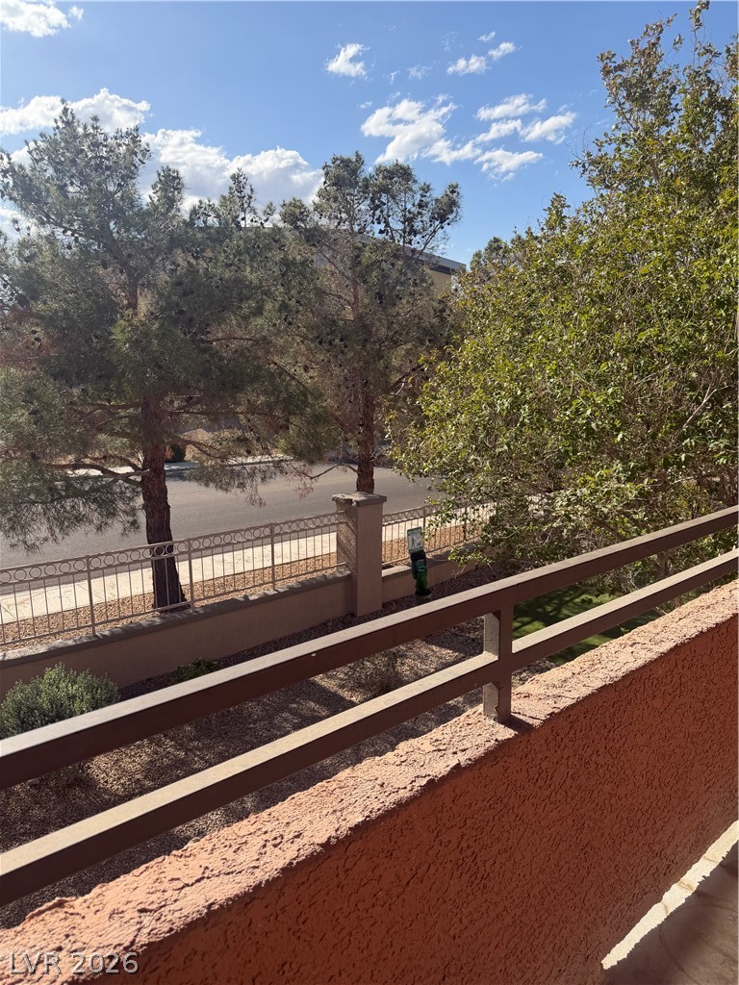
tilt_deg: -11.1
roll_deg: -0.1
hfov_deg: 56.8
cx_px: 370
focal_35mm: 24
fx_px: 683
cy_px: 492
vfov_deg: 71.6
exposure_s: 1/4167
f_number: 1.78
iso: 100
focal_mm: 6.76
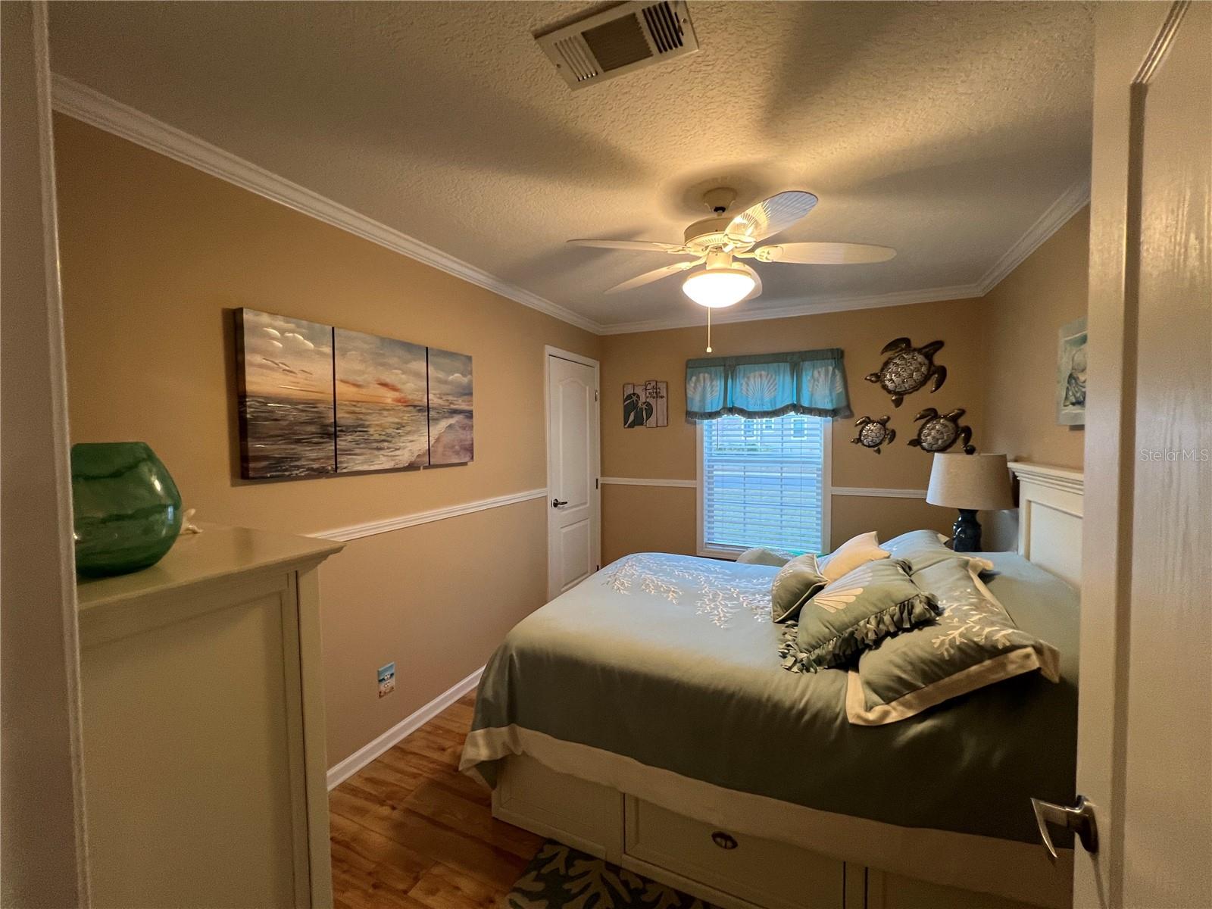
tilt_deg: -3.1
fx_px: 455
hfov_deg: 106.2
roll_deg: +0.0
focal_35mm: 13
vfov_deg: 89.9
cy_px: 454
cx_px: 606
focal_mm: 1.57
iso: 200
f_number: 1.8
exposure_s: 1/60
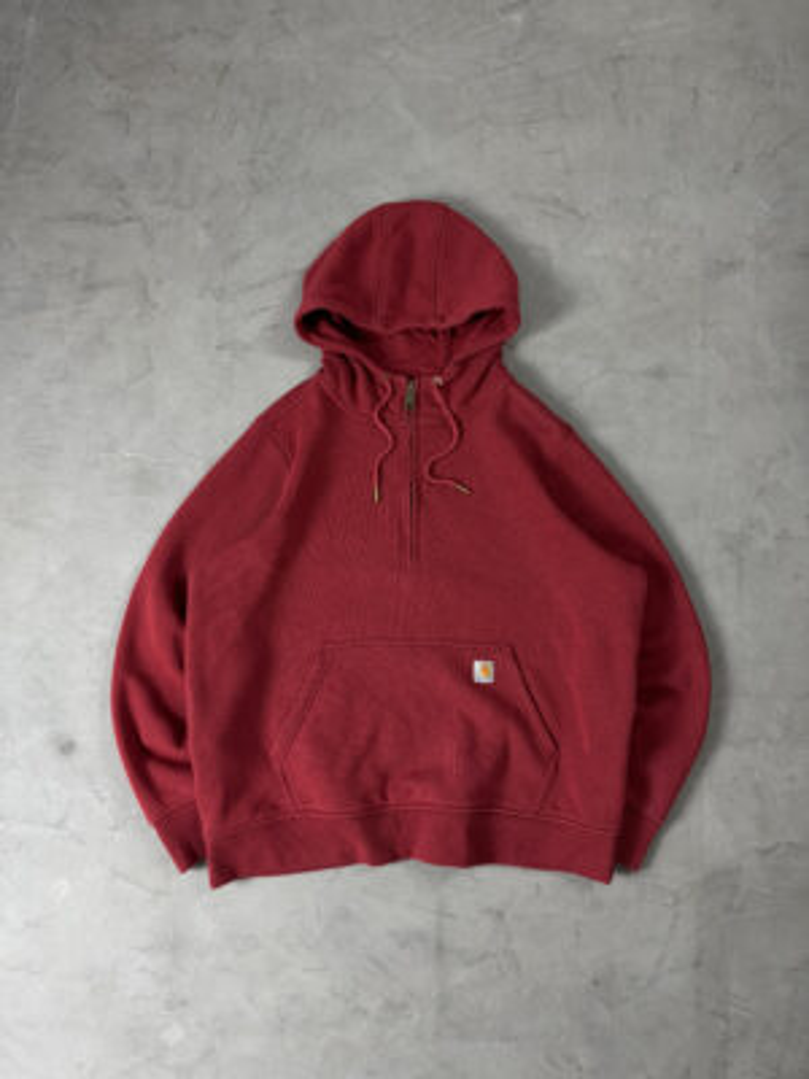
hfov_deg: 56.8
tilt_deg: -81.7
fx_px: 748
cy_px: 540
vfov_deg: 71.6
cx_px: 404
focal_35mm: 24
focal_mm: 6.76
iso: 200
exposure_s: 1/60
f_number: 1.78
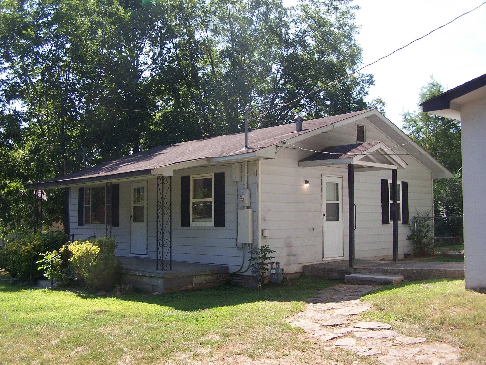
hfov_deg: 49.0
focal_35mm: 38
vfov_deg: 37.7
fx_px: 534
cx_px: 243
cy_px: 182
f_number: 2.8
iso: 80
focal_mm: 6.3
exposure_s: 1/400
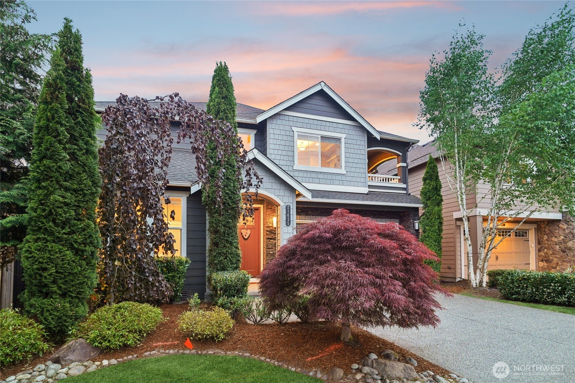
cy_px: 192
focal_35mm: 16
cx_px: 288
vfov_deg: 73.7
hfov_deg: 96.7
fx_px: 256
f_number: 8
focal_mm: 16
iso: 800
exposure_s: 1/2
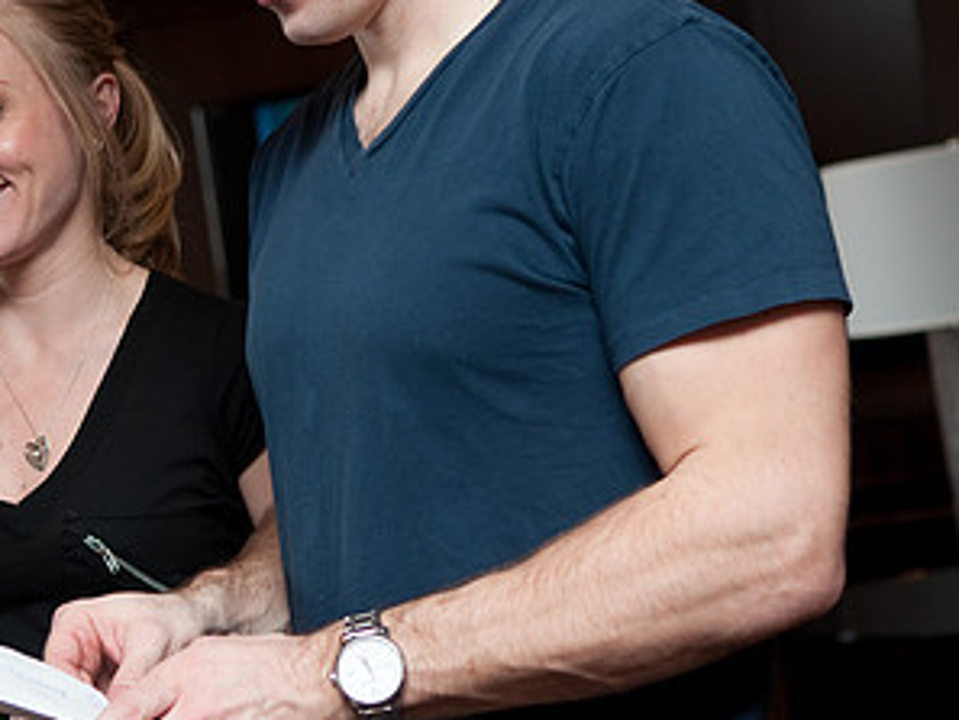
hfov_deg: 18.2
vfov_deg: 13.8
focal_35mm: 107
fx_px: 2966
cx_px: 223
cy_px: 202
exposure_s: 1/125
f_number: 2.8
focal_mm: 38
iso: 250
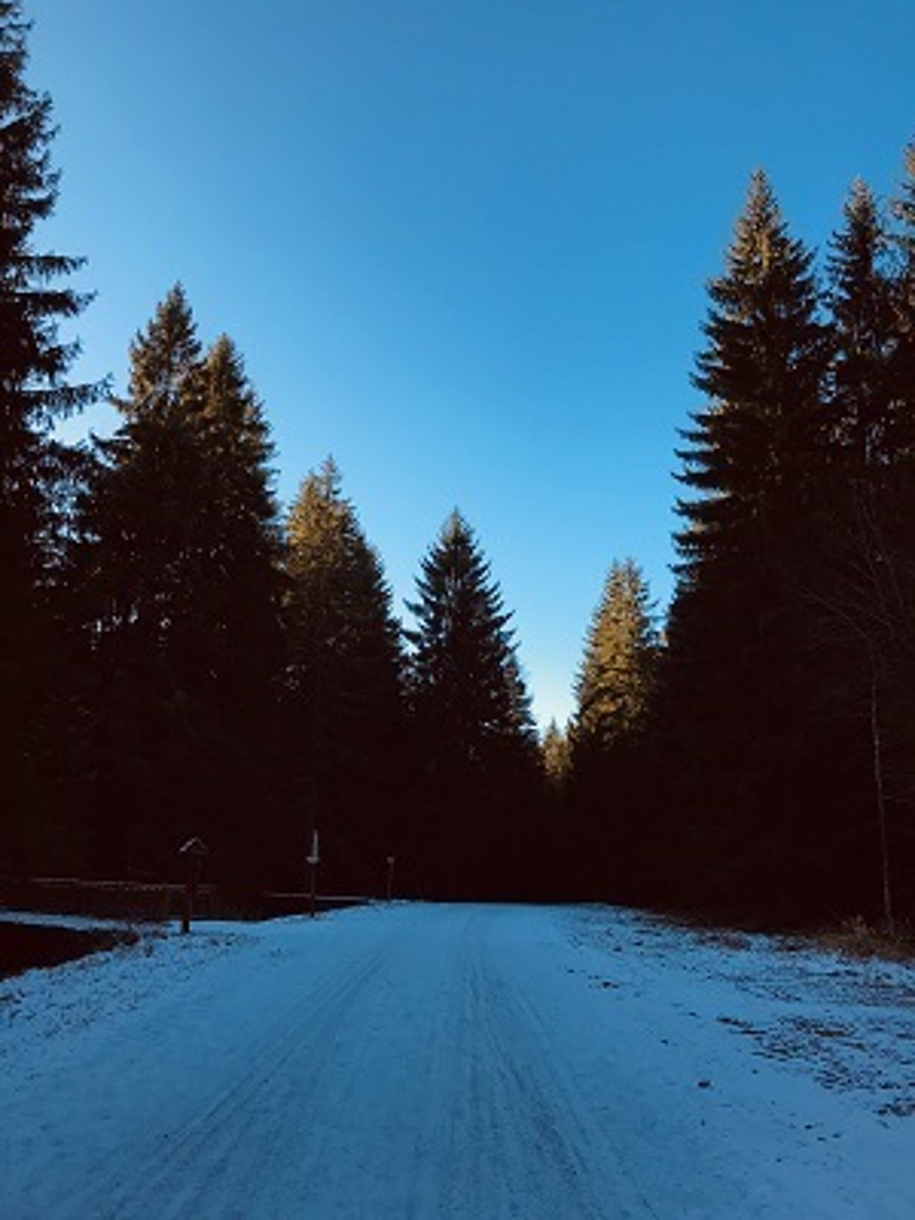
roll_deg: -1.4
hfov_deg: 49.7
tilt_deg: +17.7
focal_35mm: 28
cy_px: 610
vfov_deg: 63.4
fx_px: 987
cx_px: 458
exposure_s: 1/754
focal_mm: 3.99
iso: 20
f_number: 1.8
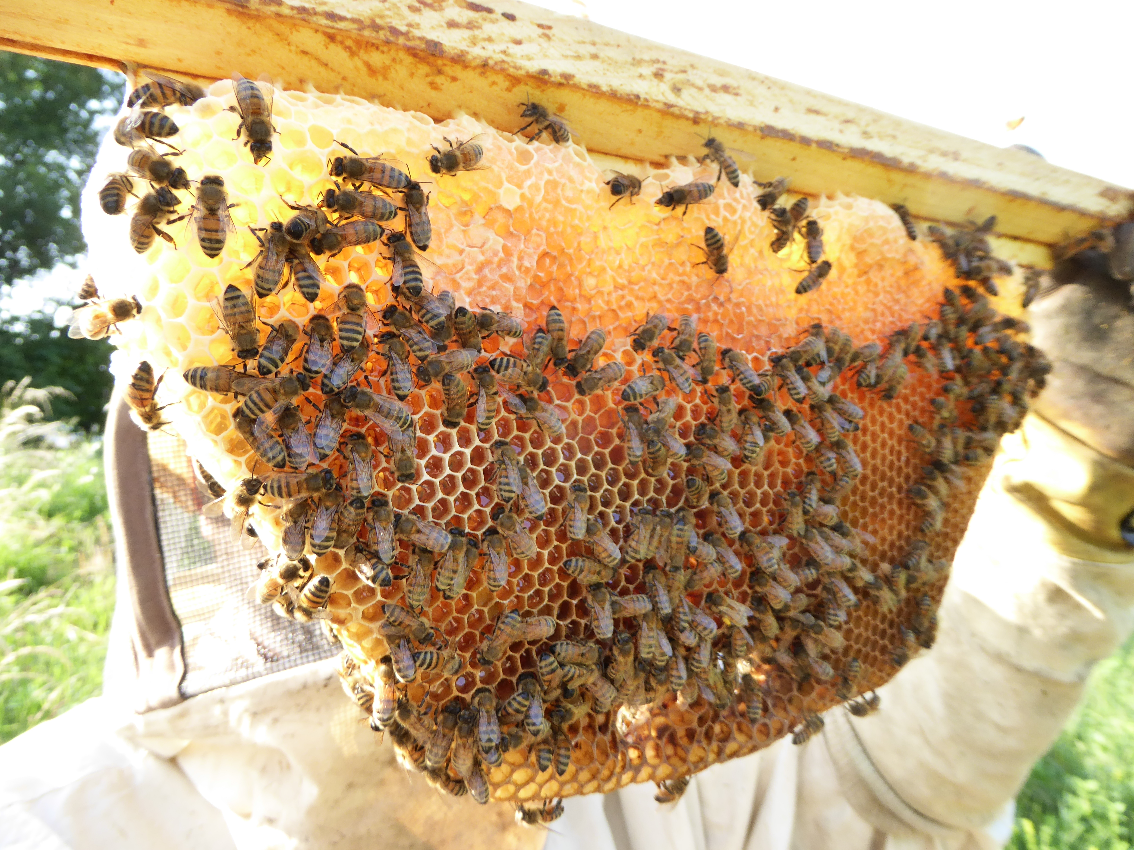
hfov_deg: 71.6
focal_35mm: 24
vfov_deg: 56.8
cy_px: 425
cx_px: 567
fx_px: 786
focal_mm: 4.3
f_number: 3.3
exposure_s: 1/125
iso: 160
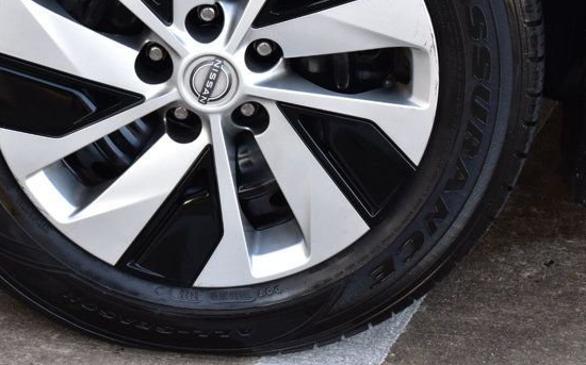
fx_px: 2091
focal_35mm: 131
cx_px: 235
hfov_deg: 15.9
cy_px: 12
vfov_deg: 9.9
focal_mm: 46
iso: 400
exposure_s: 1/50
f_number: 8
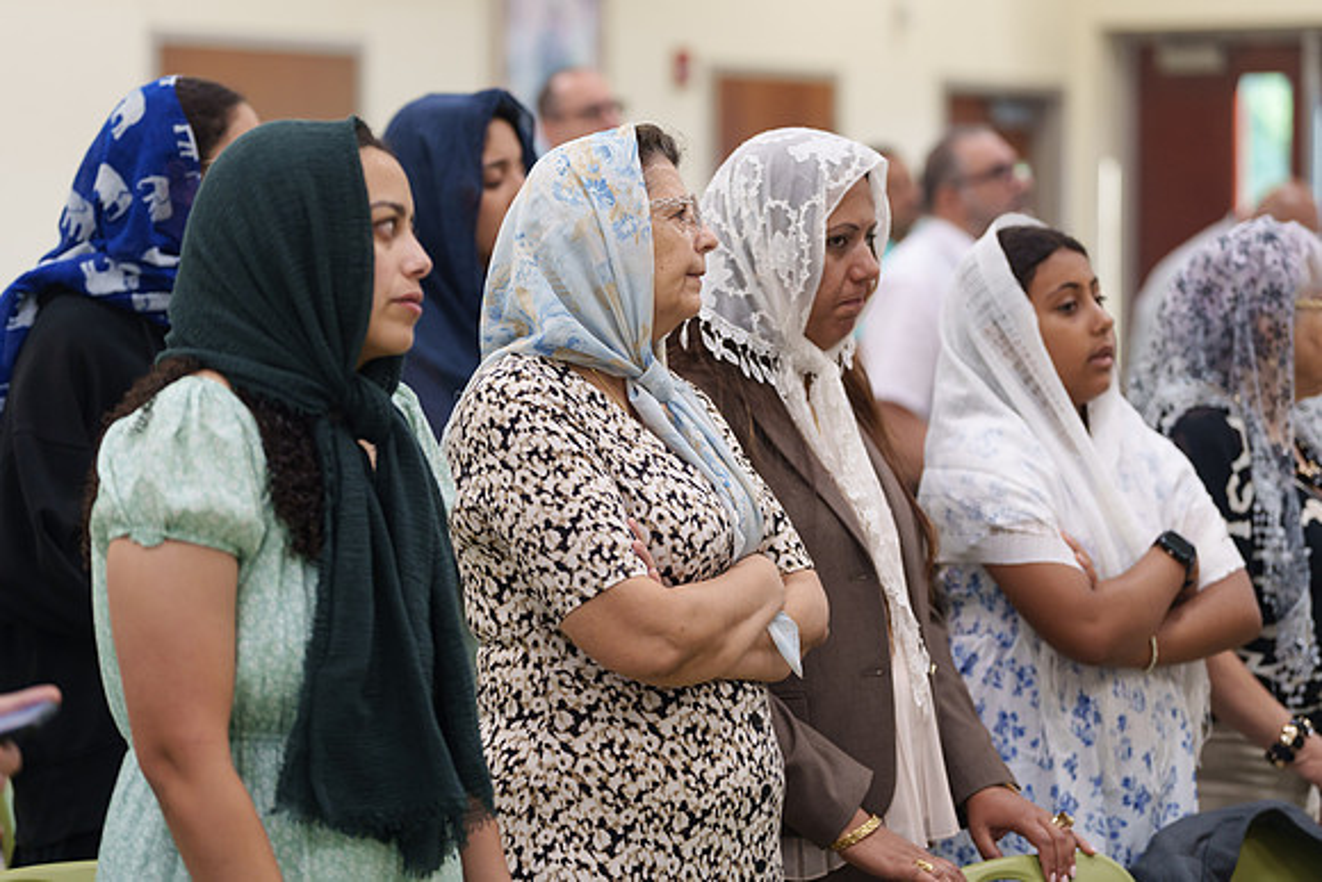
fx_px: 4248
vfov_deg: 11.9
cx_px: 661
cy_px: 405
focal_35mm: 116
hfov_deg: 17.7
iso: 1250
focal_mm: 107
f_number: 2.8
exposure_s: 1/200
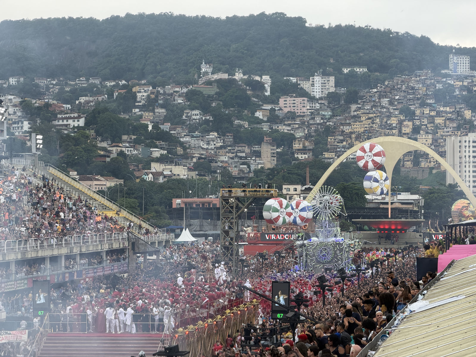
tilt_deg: +1.3
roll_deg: +1.5
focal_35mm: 100
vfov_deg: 14.8
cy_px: 178
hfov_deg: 19.6
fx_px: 1375
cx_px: 238
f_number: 2.8
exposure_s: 1/202
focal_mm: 16.89
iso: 50
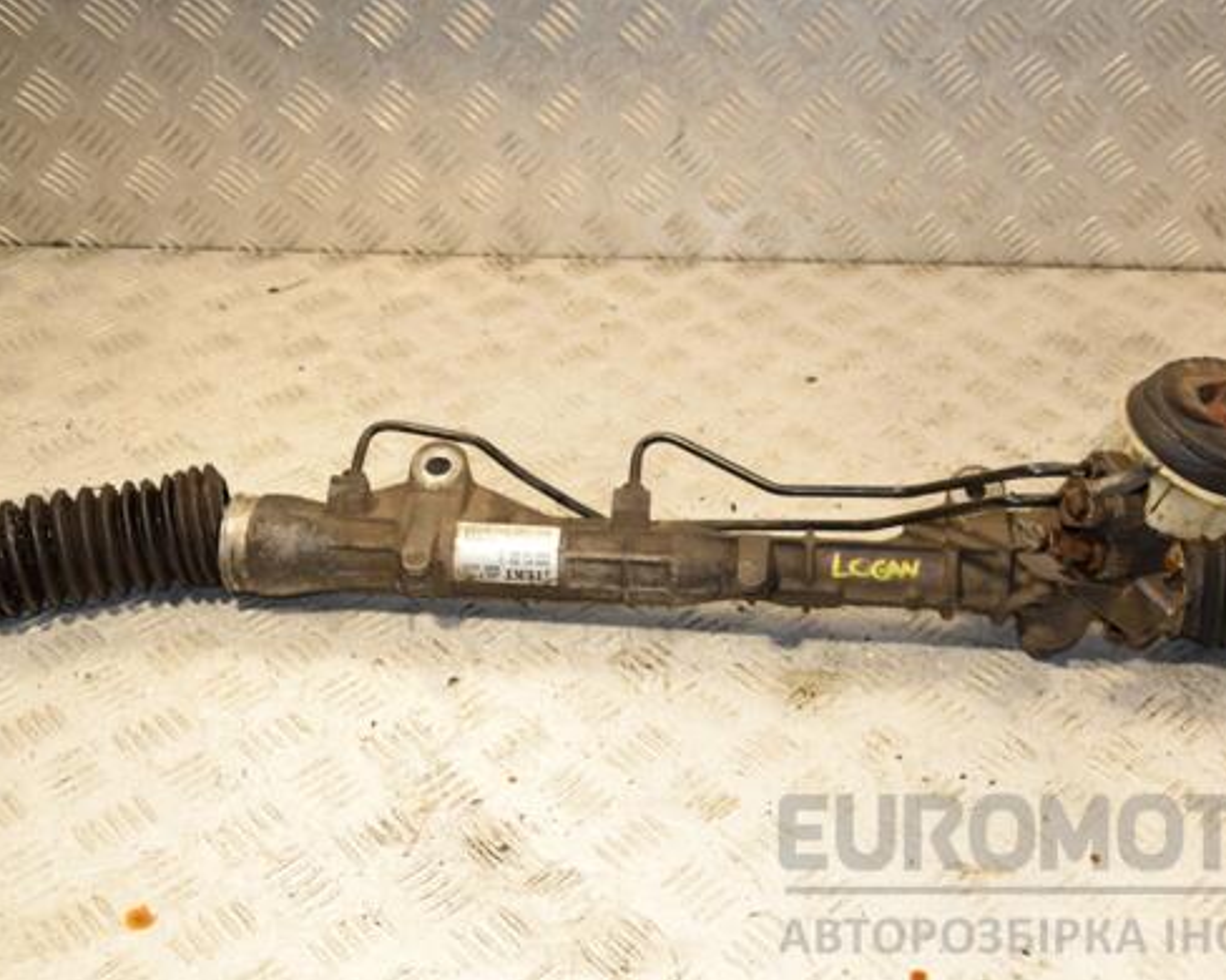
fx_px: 1632
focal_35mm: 45
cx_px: 731
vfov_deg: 33.4
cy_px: 498
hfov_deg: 41.0
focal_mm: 26
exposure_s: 1/200
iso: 800
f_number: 5.6
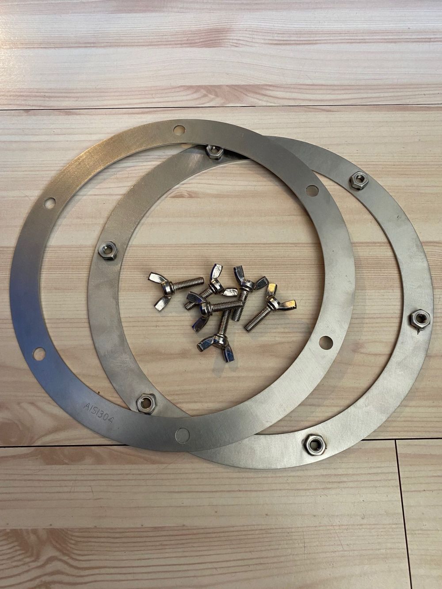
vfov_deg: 67.3
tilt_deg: -74.0
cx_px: 221
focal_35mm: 26
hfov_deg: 53.1
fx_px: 443
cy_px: 294
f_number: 1.8
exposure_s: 1/60
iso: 160
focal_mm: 4.25
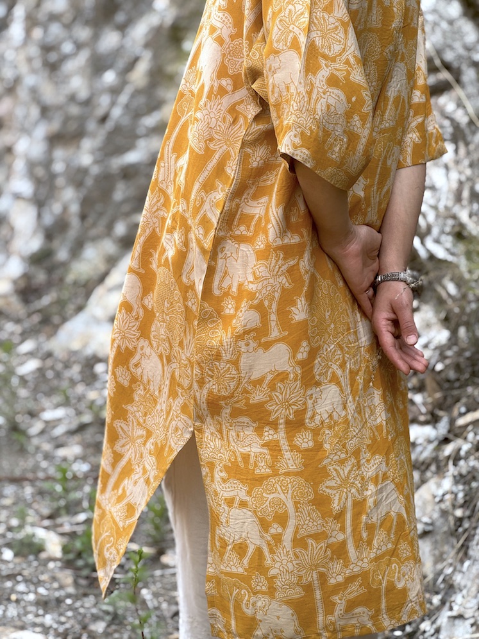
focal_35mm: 77
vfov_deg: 25.3
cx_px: 240
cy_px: 320
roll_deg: -0.4
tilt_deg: -12.8
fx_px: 1421
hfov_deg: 19.1
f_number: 2.8
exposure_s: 1/158
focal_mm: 9
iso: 25
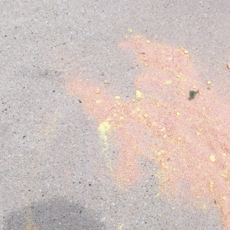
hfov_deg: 25.4
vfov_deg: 26.5
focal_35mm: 64
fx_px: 481
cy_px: 173
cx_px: 235
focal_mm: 5.7
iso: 64
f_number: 5.5
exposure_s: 1/341
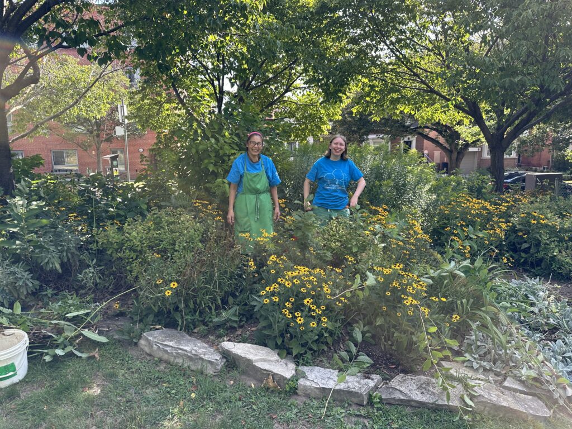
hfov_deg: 71.6
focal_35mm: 24
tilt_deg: -9.4
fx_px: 397
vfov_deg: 56.8
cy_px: 214
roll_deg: +1.0
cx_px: 286
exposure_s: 1/549
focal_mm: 6.86
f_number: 1.78
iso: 80
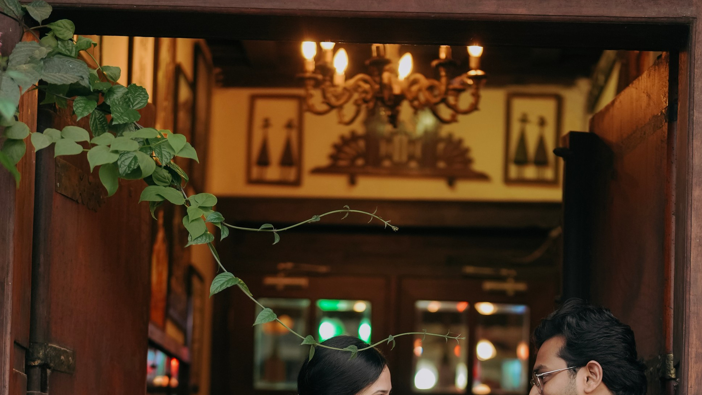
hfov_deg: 19.3
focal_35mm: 111
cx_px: 408
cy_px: 502
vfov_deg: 10.7
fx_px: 2066
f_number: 1.4
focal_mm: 50
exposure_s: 1/250
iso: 640
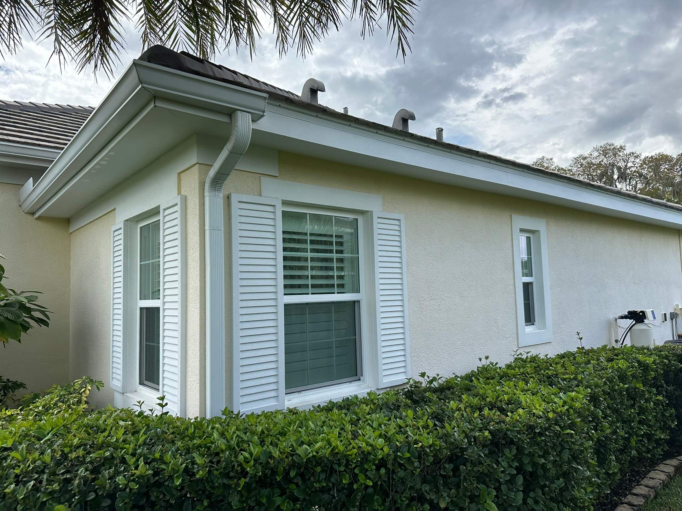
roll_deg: +4.4
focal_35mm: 24
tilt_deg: +6.5
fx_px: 473
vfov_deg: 56.8
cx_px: 341
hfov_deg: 71.6
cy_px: 256
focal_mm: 6.86
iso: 80
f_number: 1.78
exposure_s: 1/3058
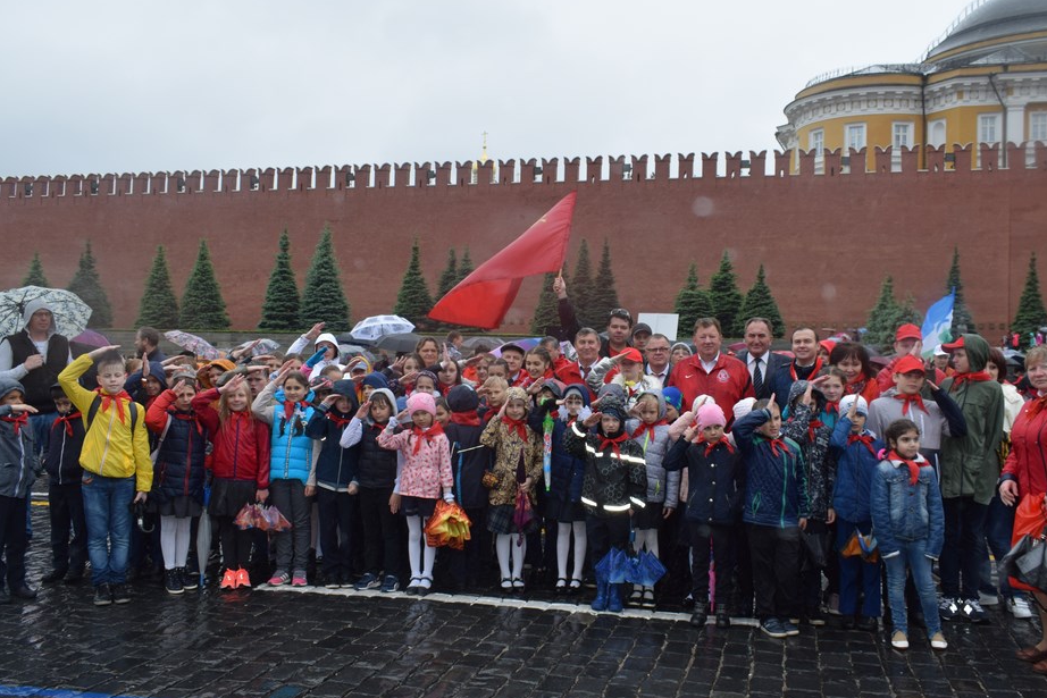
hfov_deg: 61.9
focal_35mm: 30
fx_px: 873
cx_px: 543
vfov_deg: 43.6
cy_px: 375
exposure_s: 1/160
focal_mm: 18
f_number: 6.3
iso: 100
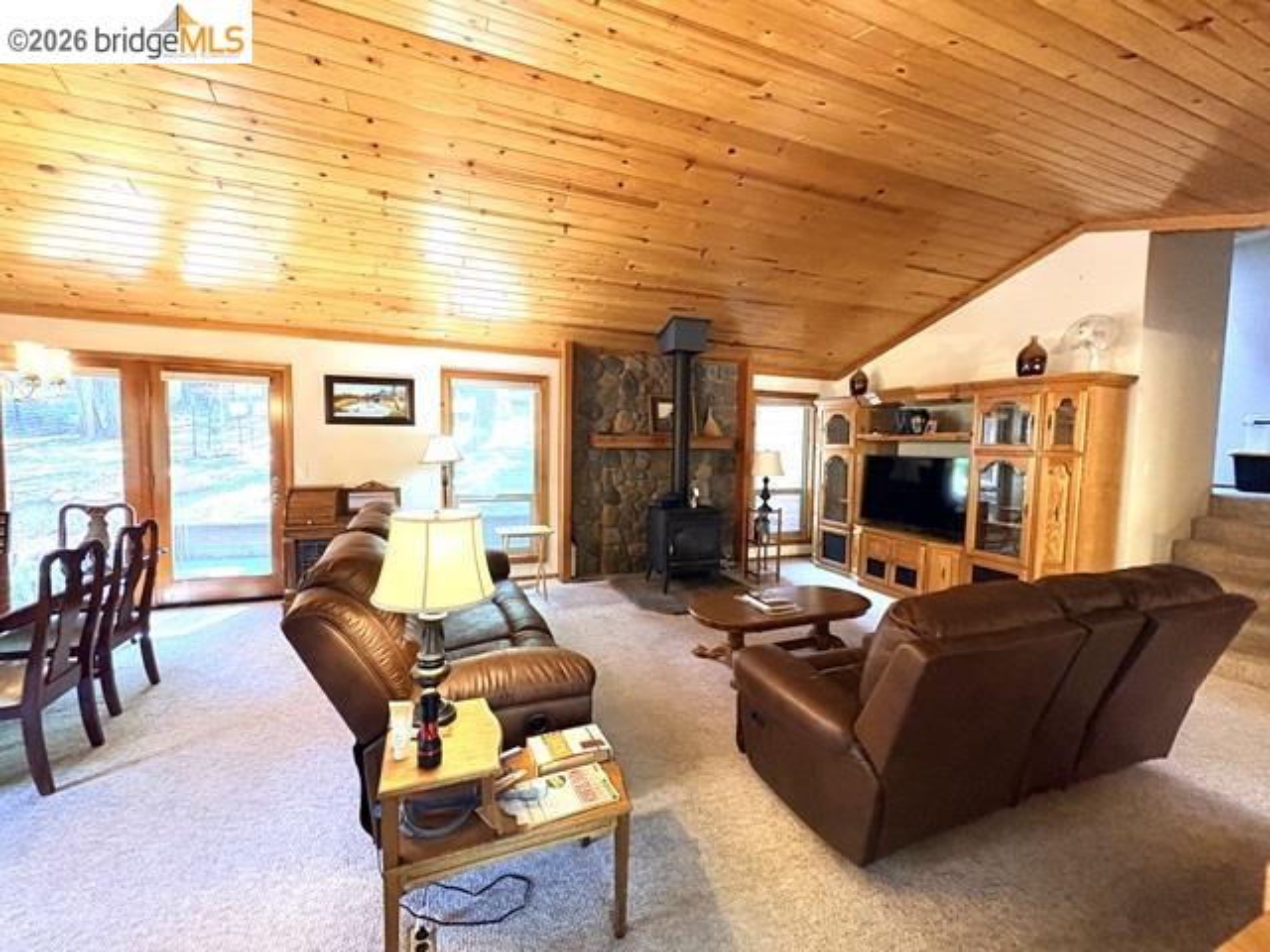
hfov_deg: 102.1
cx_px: 635
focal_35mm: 14
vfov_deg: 85.7
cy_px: 476
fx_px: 514
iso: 640
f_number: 2.2
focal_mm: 2.22
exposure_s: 1/60
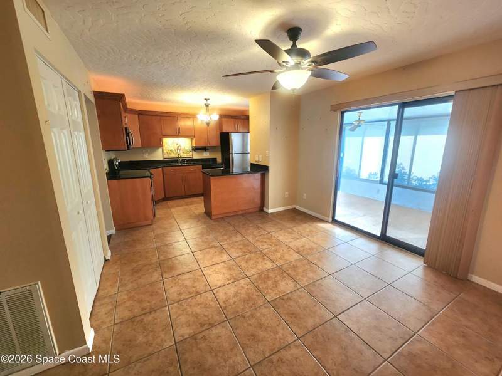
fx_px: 189
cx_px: 251
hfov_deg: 106.2
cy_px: 188
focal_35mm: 13
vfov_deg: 89.9
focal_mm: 2.2
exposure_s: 1/60.2
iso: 200
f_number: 2.2
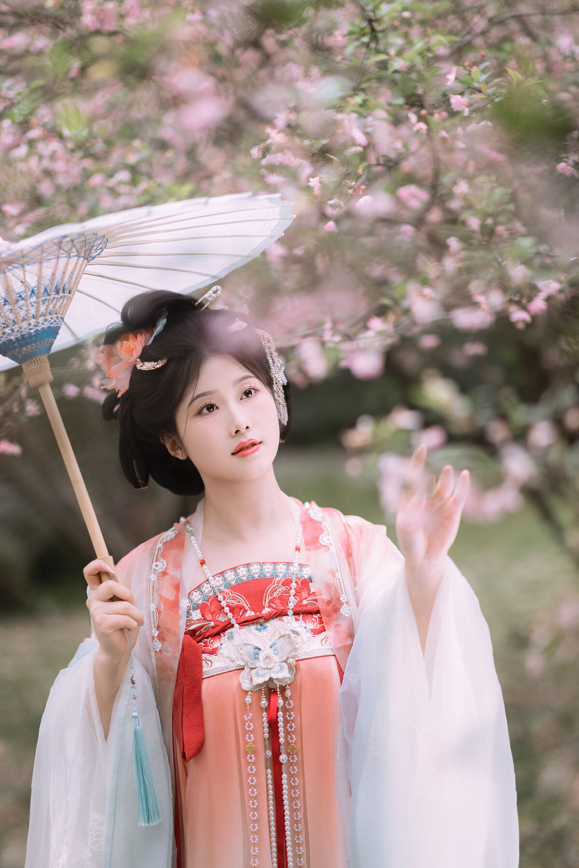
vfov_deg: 23.9
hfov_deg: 16.1
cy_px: 434
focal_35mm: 85
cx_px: 290
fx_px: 2050
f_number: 1.6
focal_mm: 85
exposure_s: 1/400
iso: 100
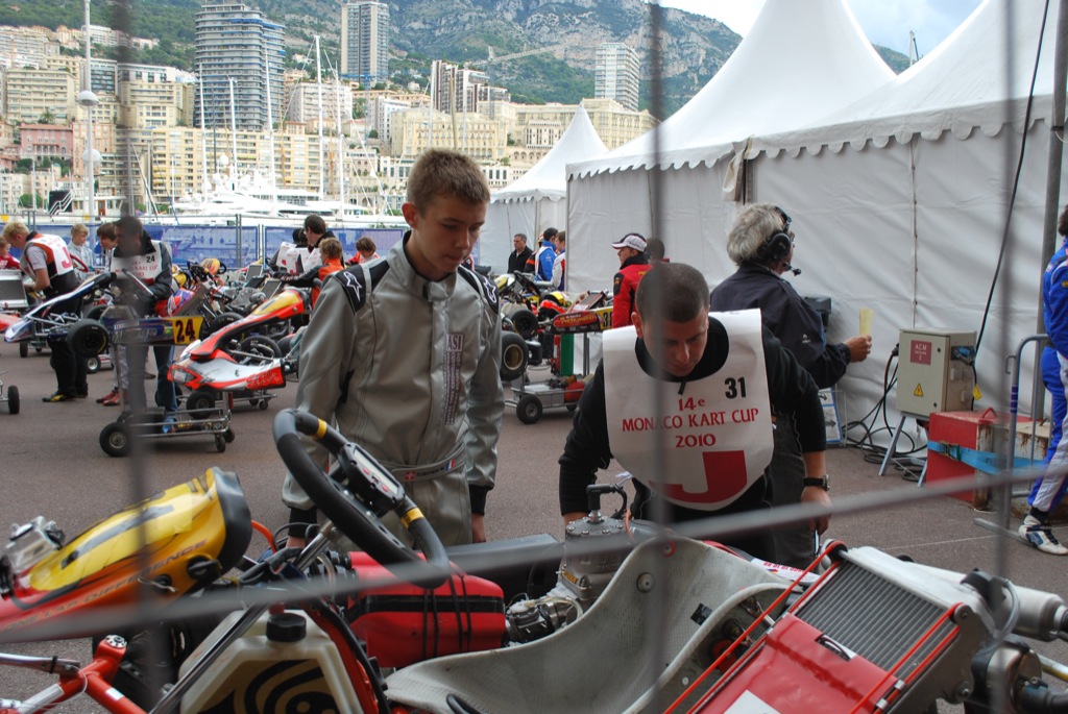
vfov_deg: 37.0
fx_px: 1069
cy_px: 357
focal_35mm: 36
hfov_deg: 53.1
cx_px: 534
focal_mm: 24
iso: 180
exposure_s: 1/125
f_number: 5.6
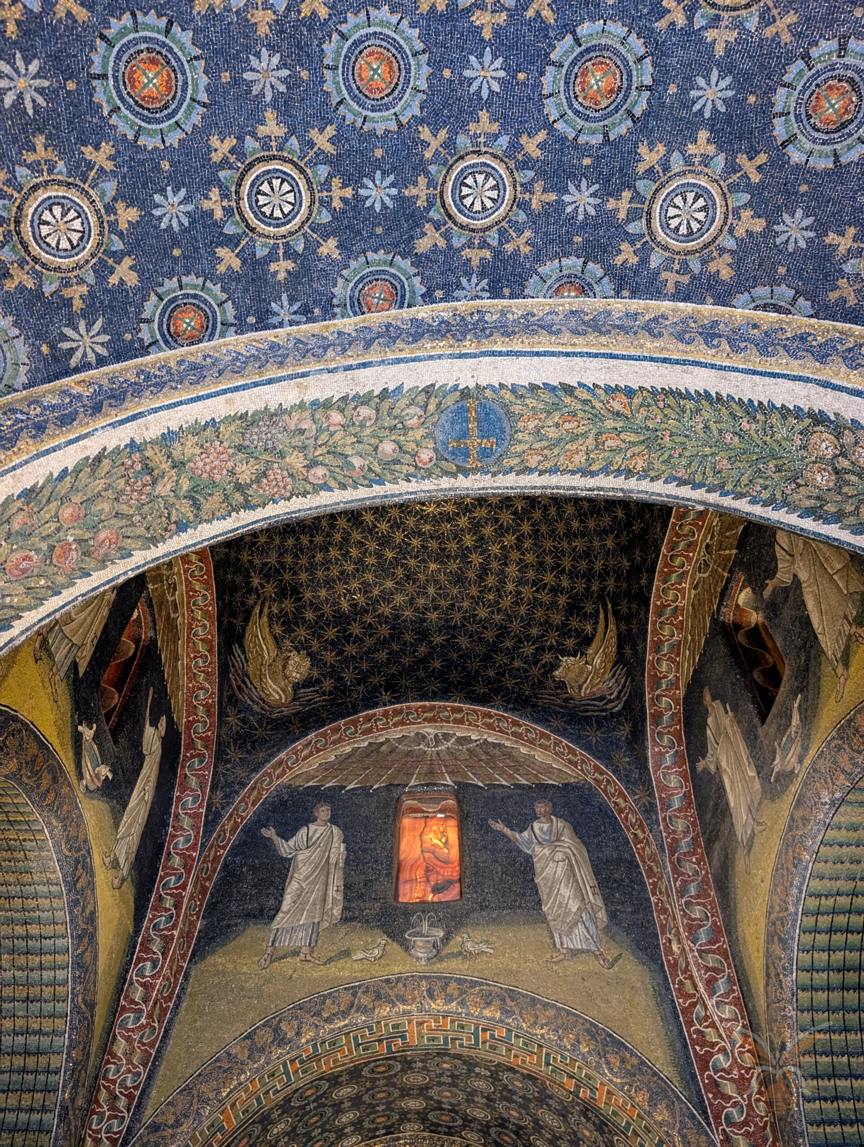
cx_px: 432
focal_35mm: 24
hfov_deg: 56.9
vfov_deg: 71.5
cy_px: 574
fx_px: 797
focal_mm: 6.9
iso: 969
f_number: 1.68
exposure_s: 1/33.3
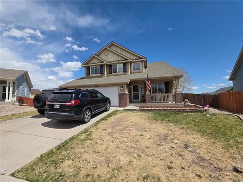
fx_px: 91
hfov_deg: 106.2
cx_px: 122
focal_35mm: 13
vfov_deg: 89.9
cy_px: 91
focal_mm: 2.2
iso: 40
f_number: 1.9
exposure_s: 1/3220
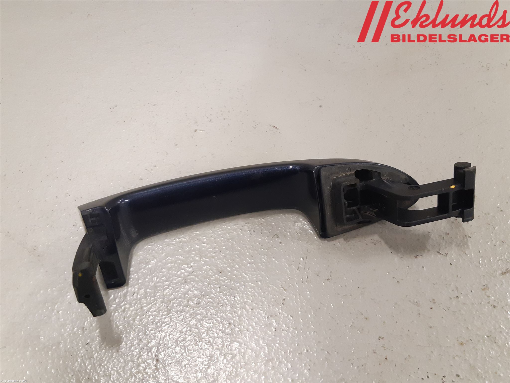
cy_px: 192
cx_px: 255
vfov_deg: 53.1
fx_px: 383
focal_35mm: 26
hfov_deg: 67.3
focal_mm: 3.93
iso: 250
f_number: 1.7
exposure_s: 1/50
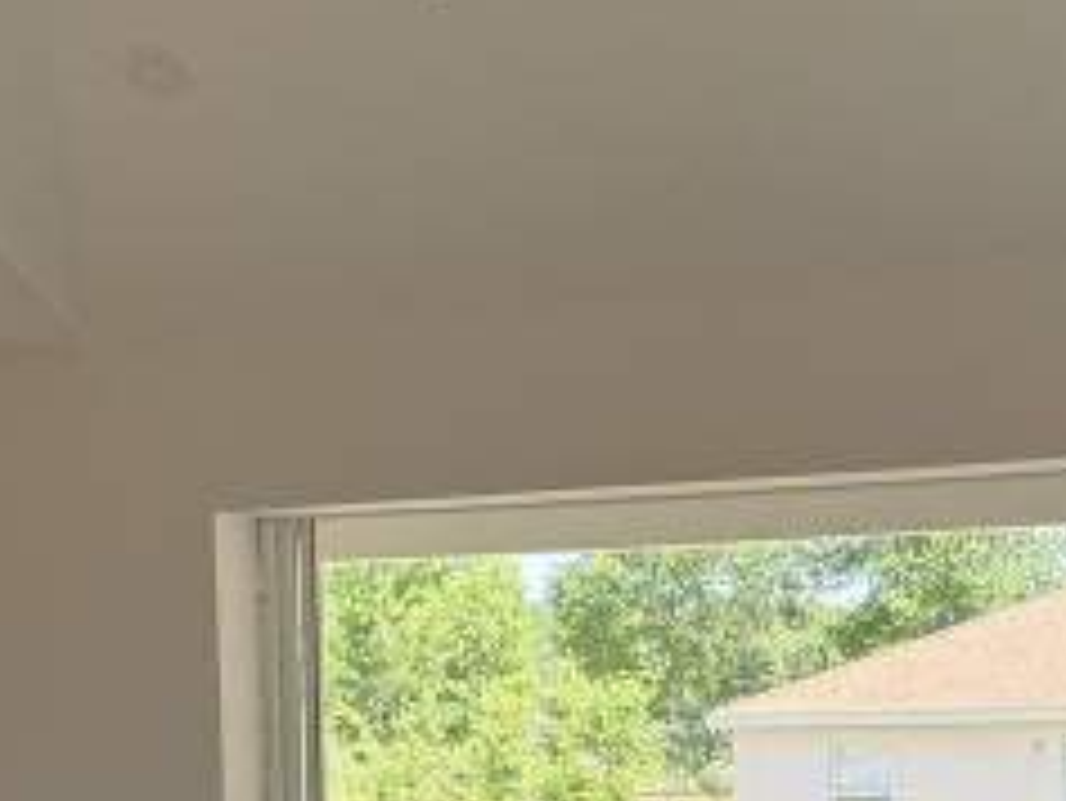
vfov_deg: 17.4
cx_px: 378
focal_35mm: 81
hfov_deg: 24.0
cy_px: 968
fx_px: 2496
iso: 100
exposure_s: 1/735
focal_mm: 6.76
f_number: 1.78
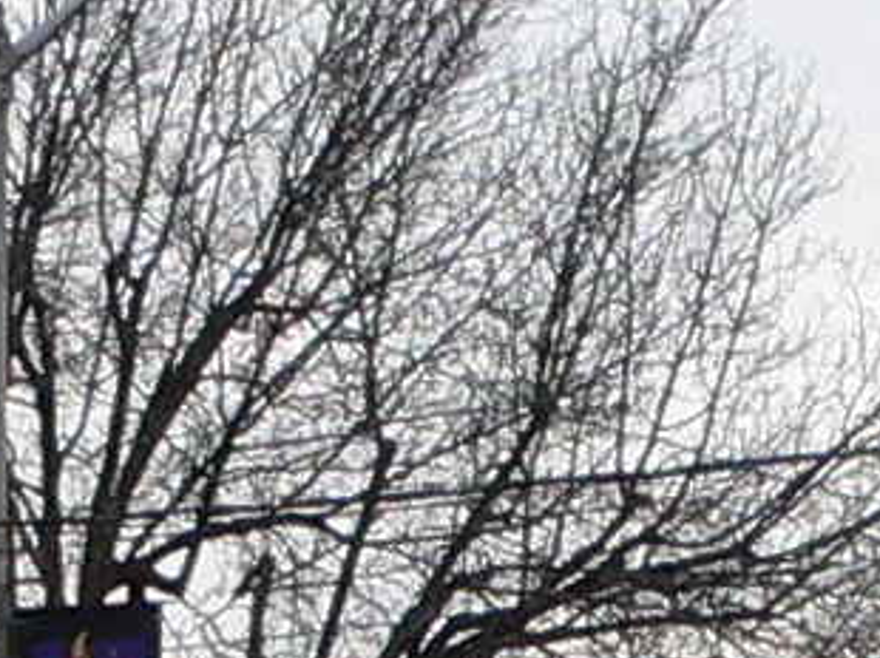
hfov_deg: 8.9
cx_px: 1365
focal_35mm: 217
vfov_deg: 6.6
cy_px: 1404
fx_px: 5512
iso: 80
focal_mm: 4.6
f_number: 4
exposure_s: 1/200
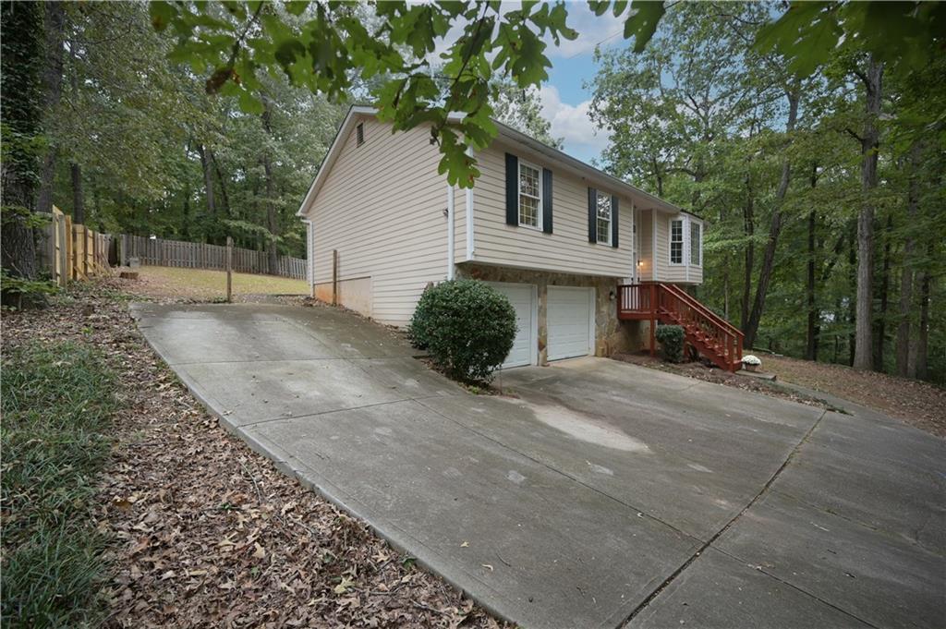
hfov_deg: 104.3
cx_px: 473
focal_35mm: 14
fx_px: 368
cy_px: 314
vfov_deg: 81.1
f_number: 4
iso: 250
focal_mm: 14
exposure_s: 1/200
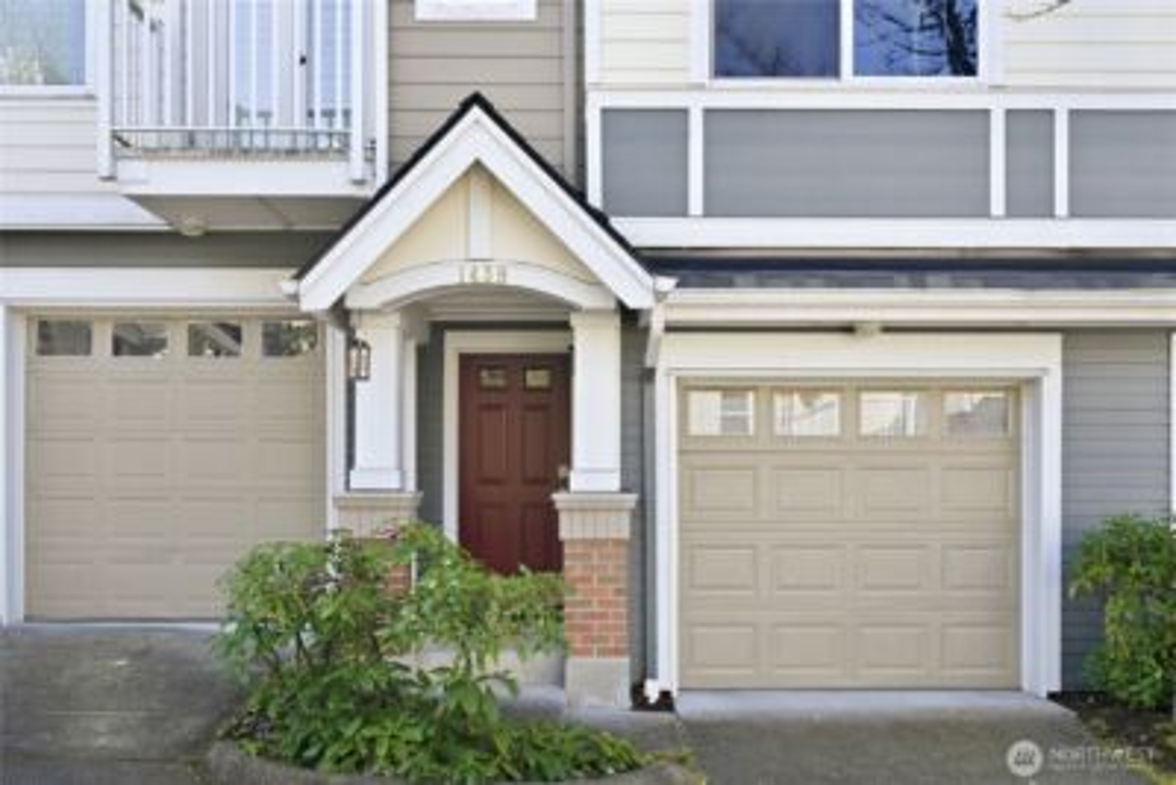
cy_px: 392
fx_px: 1144
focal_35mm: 35
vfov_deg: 37.9
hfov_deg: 54.4
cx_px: 588
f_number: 9
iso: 400
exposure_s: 1/25
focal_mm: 35
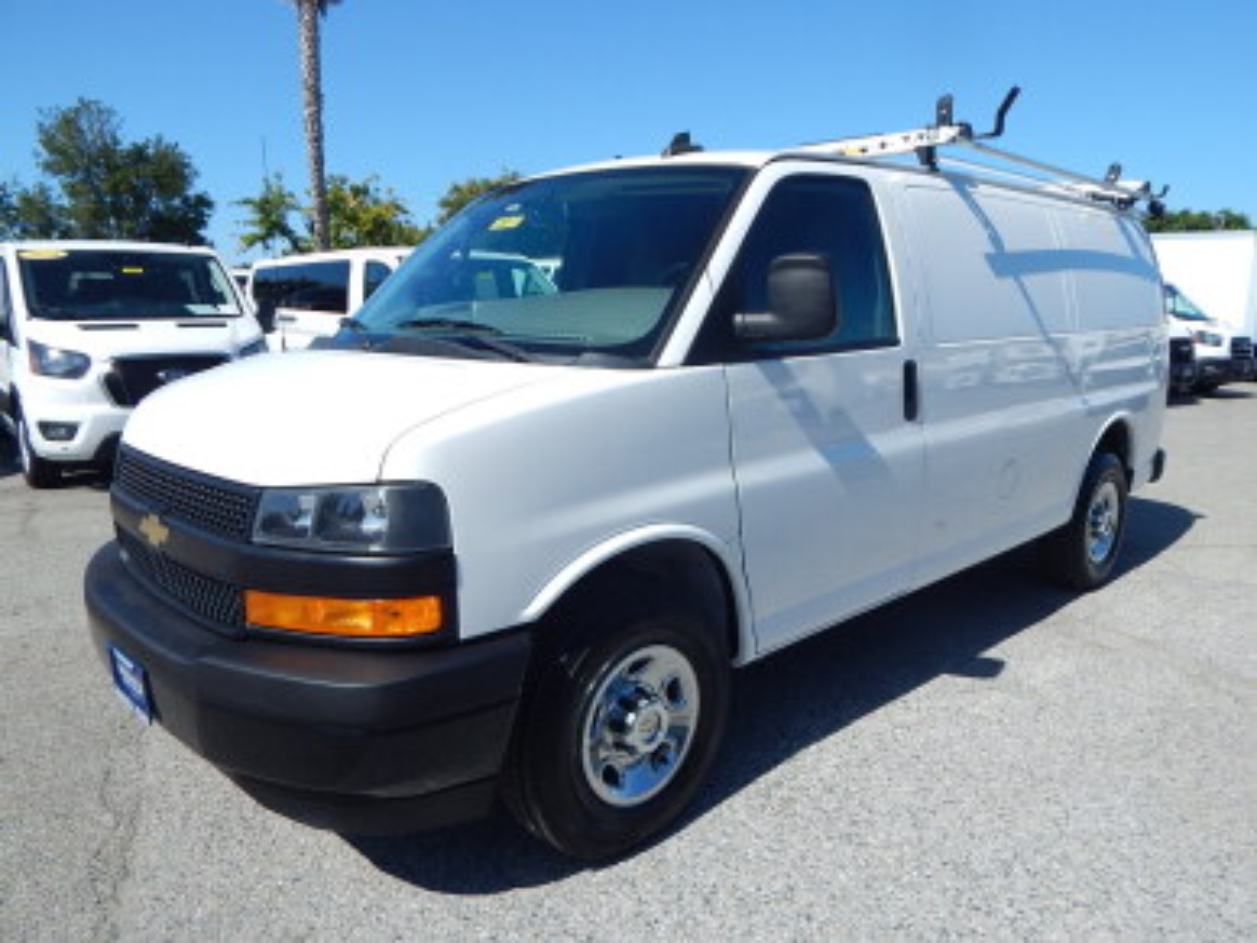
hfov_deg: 69.4
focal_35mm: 25
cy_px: 472
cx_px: 628
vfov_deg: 54.9
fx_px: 908
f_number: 6.1
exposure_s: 1/800
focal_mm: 4.5
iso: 125
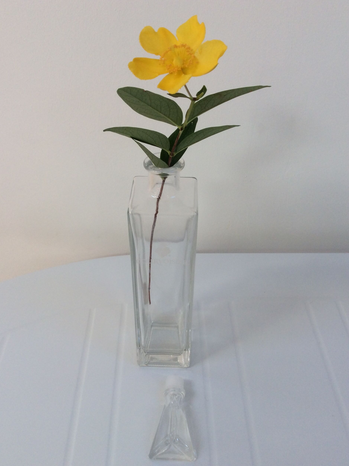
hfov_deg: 42.9
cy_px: 239
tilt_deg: -39.3
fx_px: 444
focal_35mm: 33
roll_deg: +0.2
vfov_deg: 55.3
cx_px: 171
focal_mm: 3.3
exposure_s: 1/100
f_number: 2.4
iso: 50
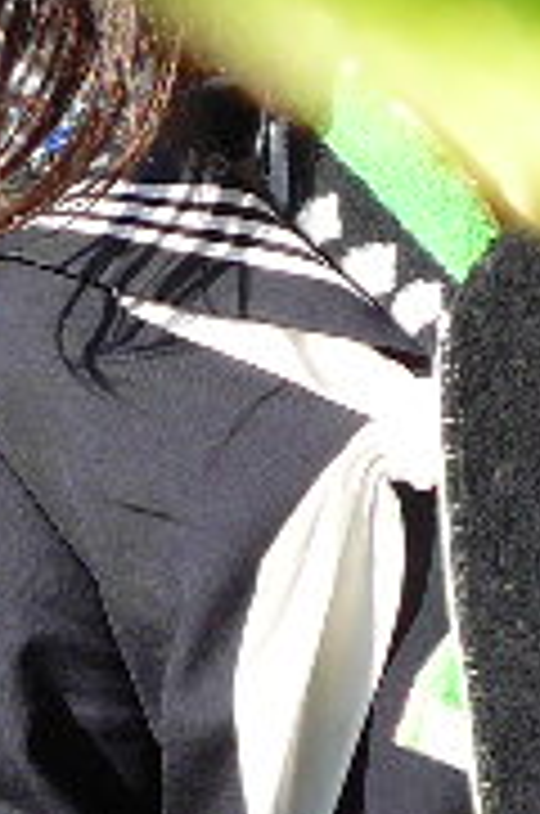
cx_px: -639
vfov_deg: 15.9
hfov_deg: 9.7
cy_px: 414
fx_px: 2913
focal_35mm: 129
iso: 100
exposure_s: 1/640
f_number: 2.8
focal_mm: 5.2
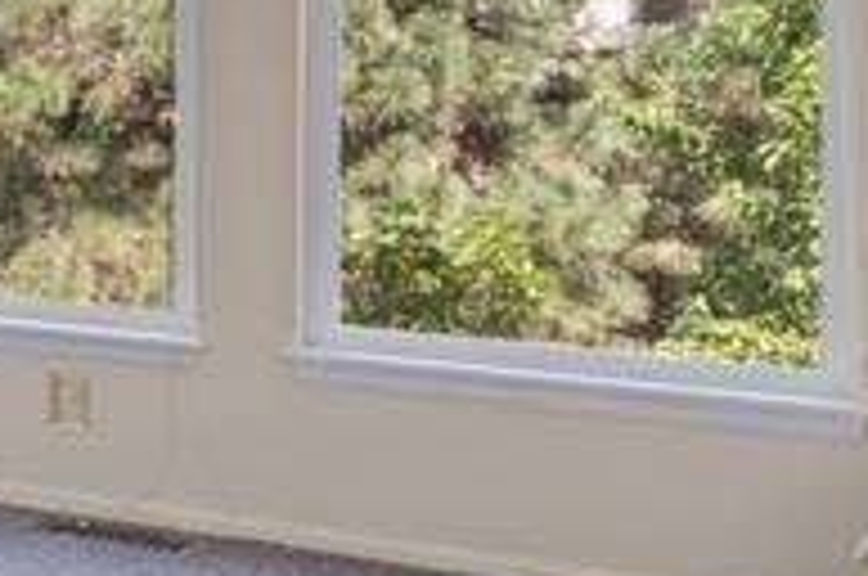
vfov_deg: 14.9
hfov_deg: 13.9
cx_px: -1327
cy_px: -68
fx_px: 2148
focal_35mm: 89
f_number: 9
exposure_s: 1/2
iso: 125
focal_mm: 11.2
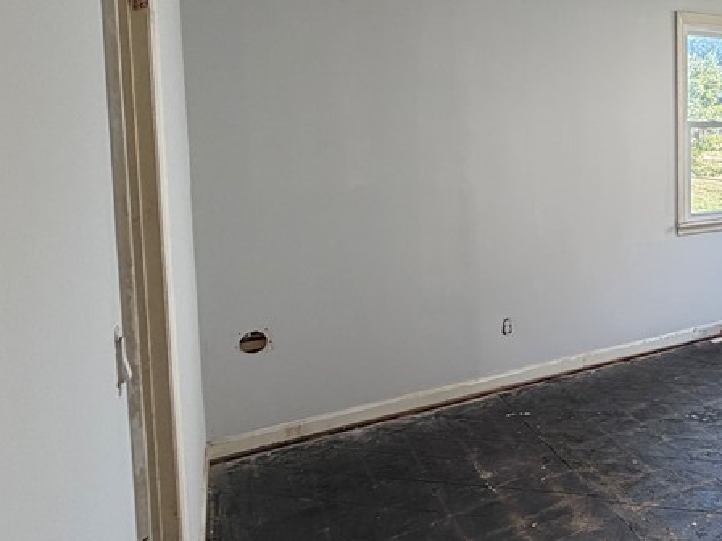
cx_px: 703
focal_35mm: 32
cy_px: 163
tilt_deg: -3.7
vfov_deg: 43.3
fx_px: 667
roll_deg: +0.0
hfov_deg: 48.1
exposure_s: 1/120
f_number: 2.2
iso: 200
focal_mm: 2.22
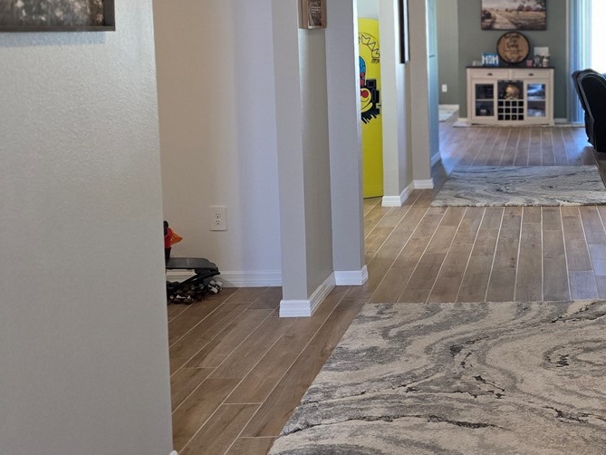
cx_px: 590
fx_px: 963
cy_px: 140
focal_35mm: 55
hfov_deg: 32.5
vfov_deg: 26.4
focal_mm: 6.3
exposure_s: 1/120
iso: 320
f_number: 1.7
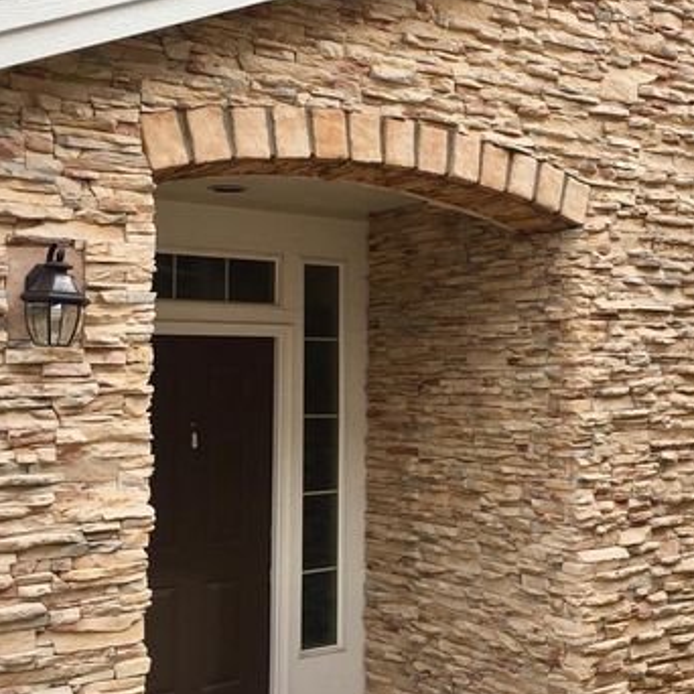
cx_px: 487
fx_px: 1134
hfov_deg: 33.6
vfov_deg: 34.0
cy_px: 309
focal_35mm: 50
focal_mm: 4.15
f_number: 2.2
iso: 32
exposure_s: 1/557
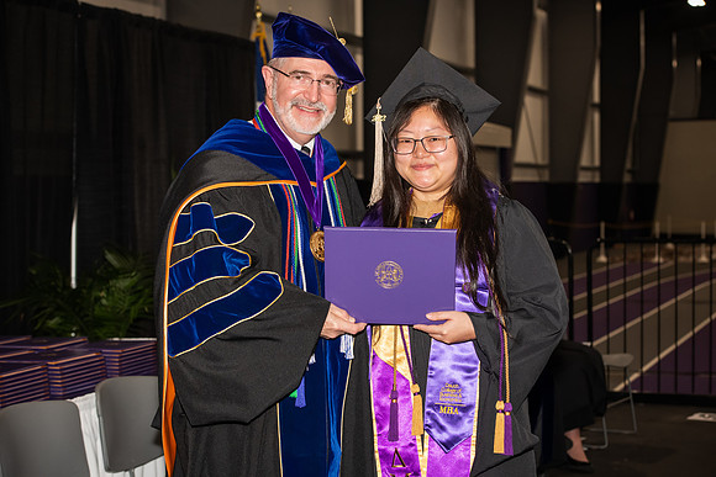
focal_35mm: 70
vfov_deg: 19.5
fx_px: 1392
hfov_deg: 28.8
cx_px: 358
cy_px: 238
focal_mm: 70
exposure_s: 1/200
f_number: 5.6
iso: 1000
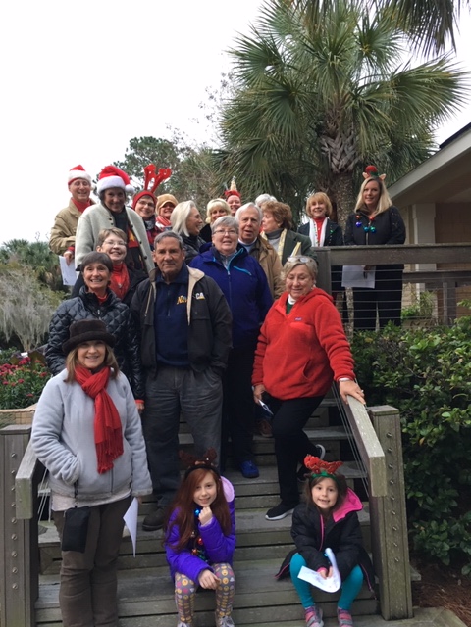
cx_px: 236
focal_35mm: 29
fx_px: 526
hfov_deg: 48.2
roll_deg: +1.2
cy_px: 314
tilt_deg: +3.1
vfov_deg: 61.7
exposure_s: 1/30
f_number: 2.2
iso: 100
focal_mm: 4.15
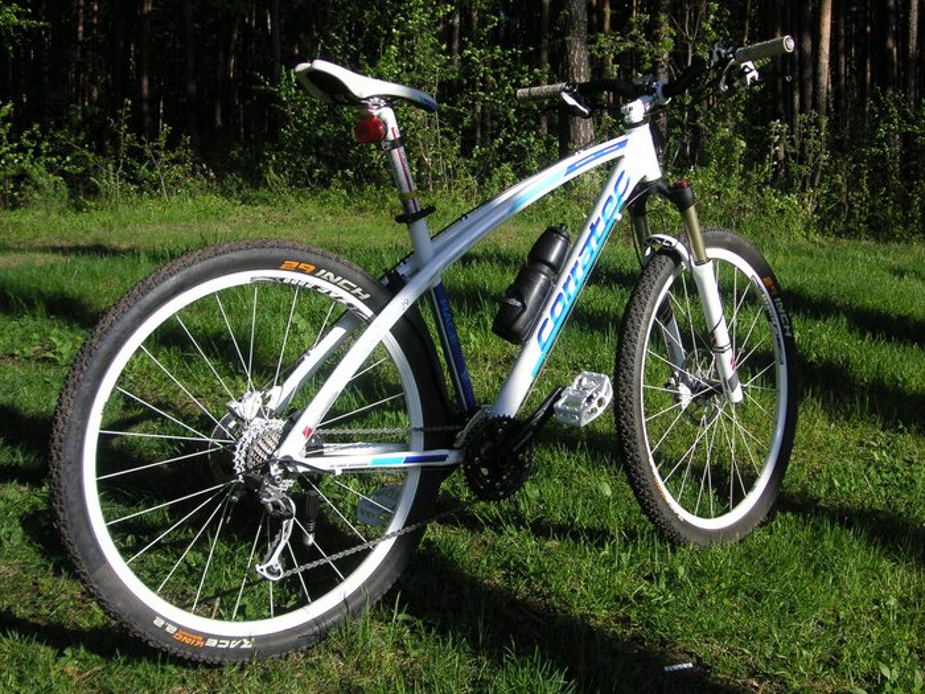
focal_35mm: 41
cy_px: 347
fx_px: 1096
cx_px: 462
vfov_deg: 35.1
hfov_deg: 45.8
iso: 50
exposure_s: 1/1000
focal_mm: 6.9
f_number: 3
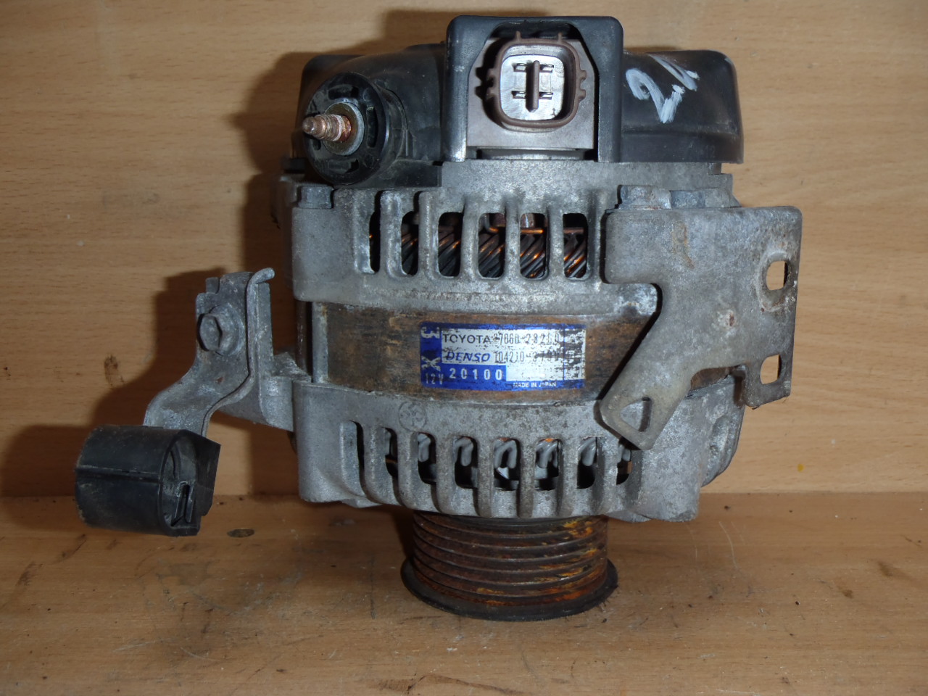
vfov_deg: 37.7
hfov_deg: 49.0
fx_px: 1019
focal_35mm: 38
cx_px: 464
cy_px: 348
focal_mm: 6.83
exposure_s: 1/40
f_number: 4.6
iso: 100
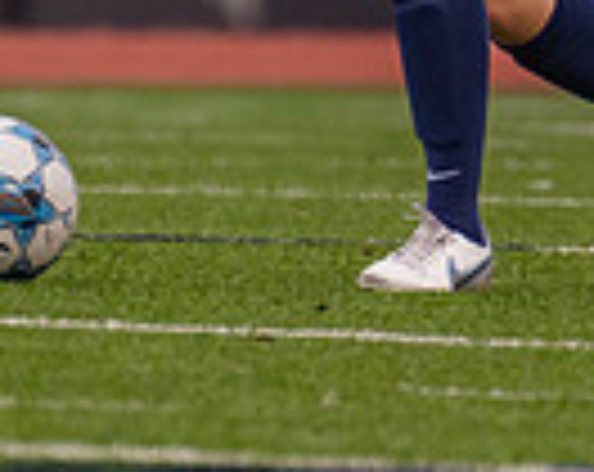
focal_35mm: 1942
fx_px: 34065
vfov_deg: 0.8
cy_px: -69
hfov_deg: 1.0
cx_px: 448
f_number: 4
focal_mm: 280
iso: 800
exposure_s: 1/1600
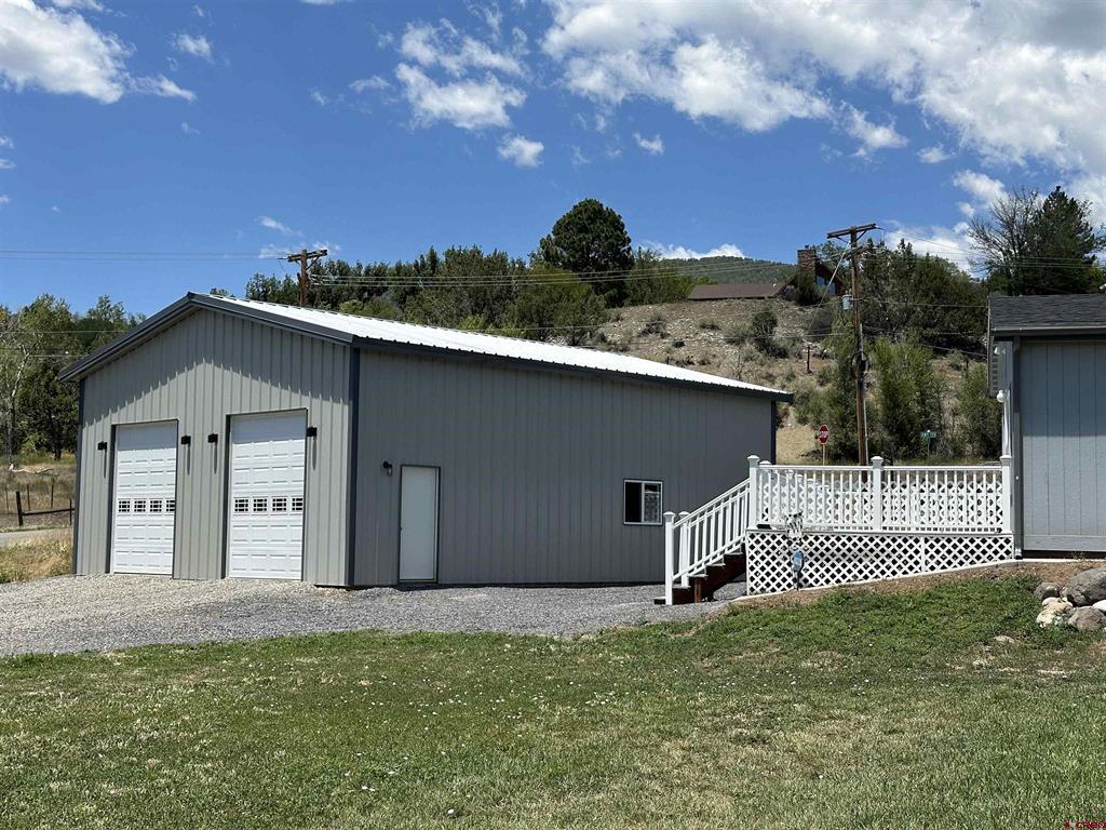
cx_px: 553
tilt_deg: +4.1
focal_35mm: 48
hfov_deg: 39.7
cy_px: 415
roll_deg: -0.8
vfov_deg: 30.3
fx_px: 1534
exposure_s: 1/4016
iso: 64
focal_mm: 6.86
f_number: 1.78
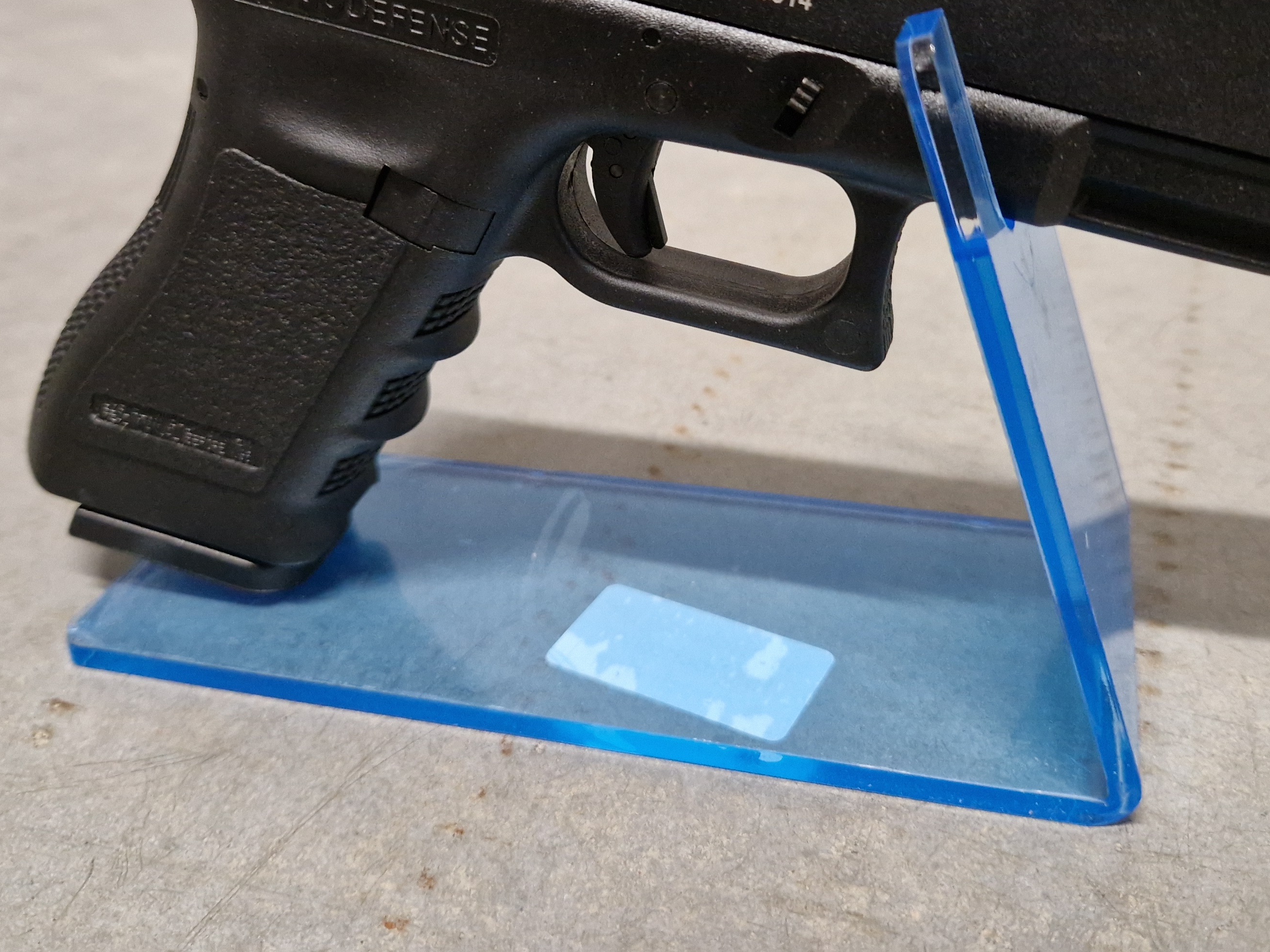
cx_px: 708
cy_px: 242
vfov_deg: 39.6
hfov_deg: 52.5
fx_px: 1284
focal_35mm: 35
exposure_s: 1/100
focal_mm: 5.4
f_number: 1.8
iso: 125
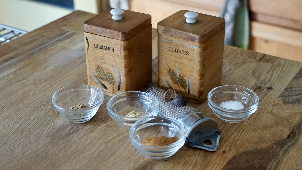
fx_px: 432
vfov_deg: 22.2
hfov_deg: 38.5
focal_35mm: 54
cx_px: 152
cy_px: 77
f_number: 4.5
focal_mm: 34
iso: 6400
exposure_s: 1/160
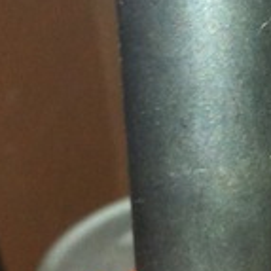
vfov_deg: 10.5
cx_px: 324
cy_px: 114
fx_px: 1470
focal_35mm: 166
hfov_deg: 10.4
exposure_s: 1/15
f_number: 2.8
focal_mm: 3.85
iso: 200
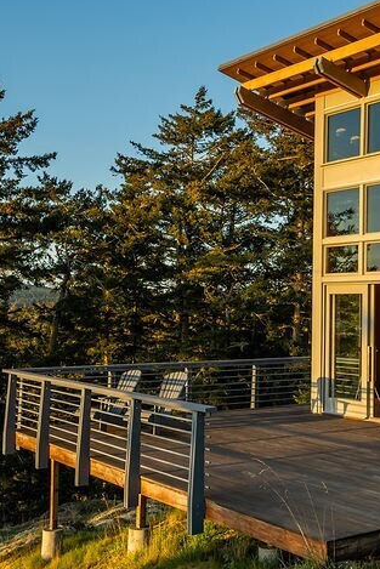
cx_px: 367
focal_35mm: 48
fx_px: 759
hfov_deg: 26.8
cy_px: 246
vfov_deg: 41.0
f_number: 5.6
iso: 100
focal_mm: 22
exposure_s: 1/200
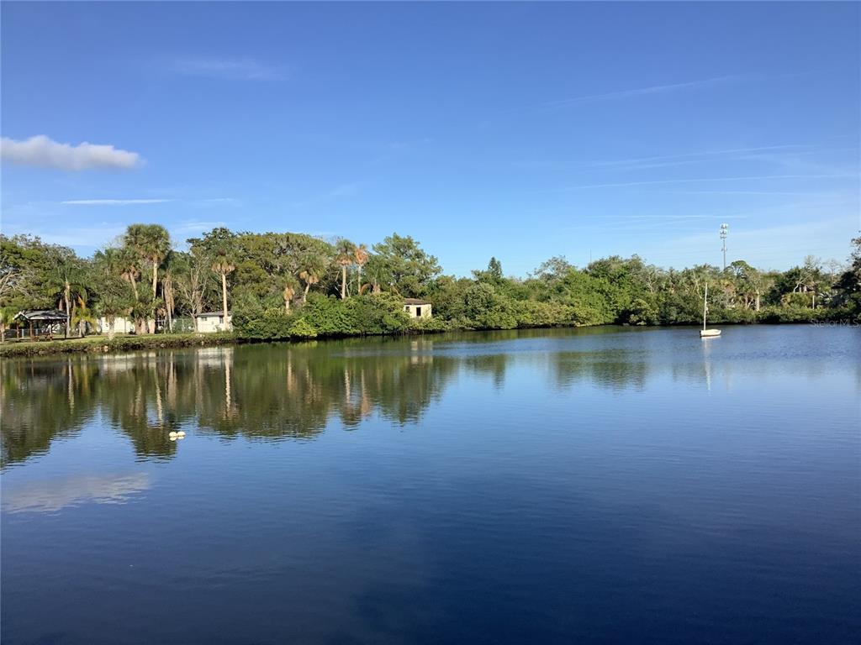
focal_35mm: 31
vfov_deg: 45.4
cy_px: 322
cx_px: 430
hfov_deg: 58.4
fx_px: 771
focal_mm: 3.3
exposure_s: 1/1431
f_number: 2.4
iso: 25
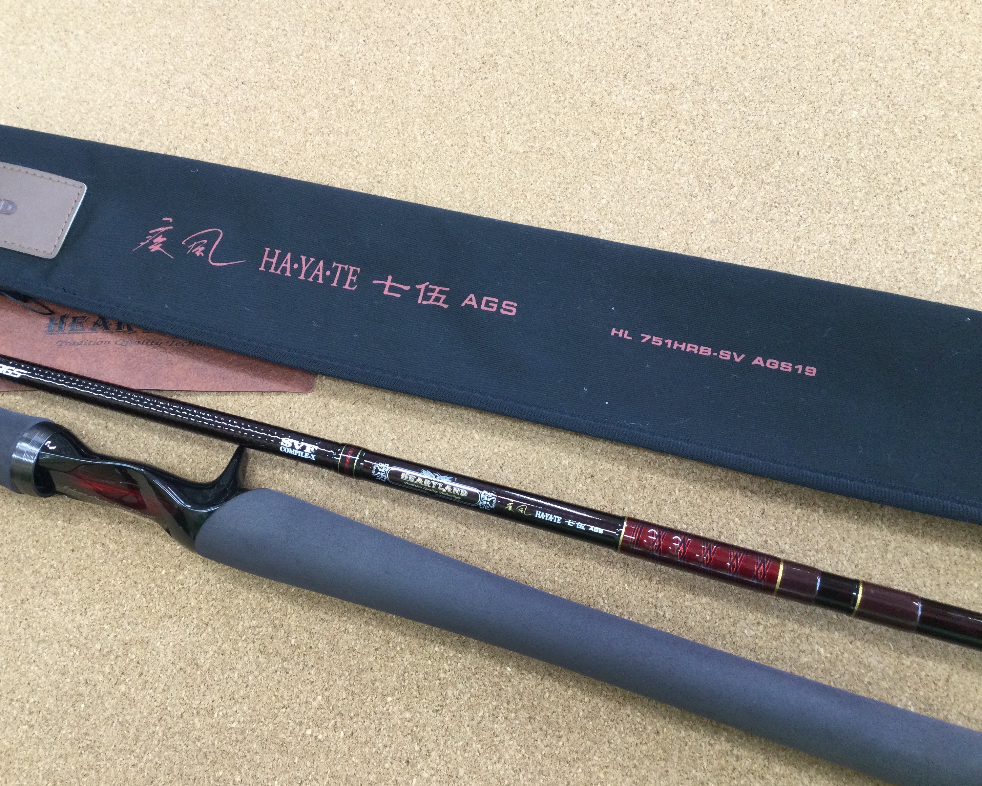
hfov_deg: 54.2
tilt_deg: -68.6
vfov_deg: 44.5
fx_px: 959
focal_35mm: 33
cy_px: 393
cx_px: 449
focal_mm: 3.3
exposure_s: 1/30
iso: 80
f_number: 2.4
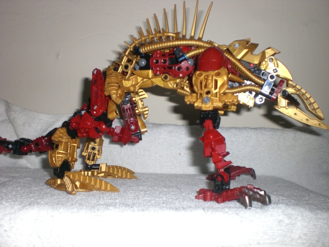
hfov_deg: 49.0
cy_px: 124
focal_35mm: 38
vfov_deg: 37.7
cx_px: 164
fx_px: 361
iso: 100
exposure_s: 1/60
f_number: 3.1
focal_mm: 6.3
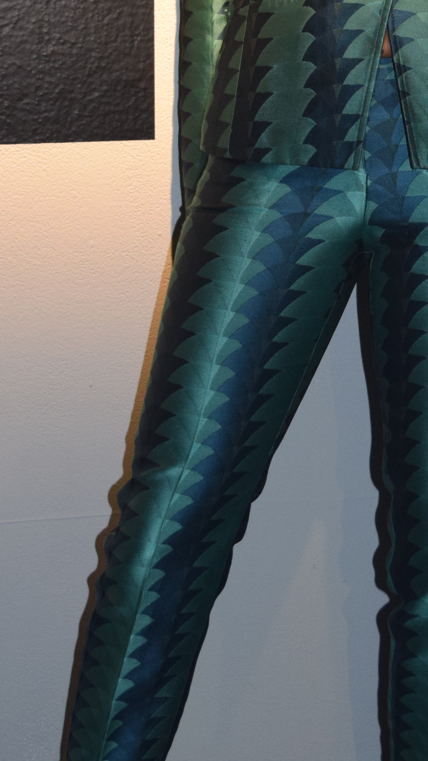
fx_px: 1977
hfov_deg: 12.3
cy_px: 171
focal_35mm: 98
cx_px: 377
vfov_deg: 21.6
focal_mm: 24
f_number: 4
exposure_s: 1/60
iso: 900
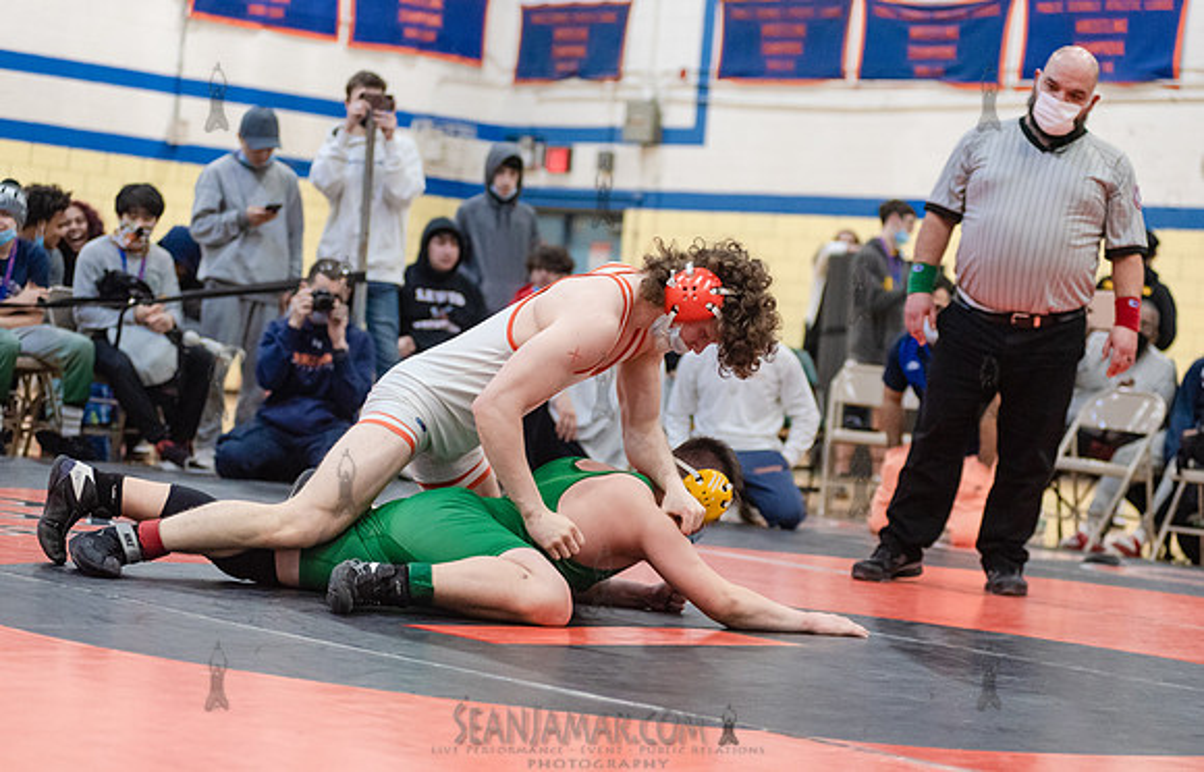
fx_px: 3000
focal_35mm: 91
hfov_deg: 22.7
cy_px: 409
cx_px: 622
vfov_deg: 14.7
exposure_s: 1/400
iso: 4000
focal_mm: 86
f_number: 3.5
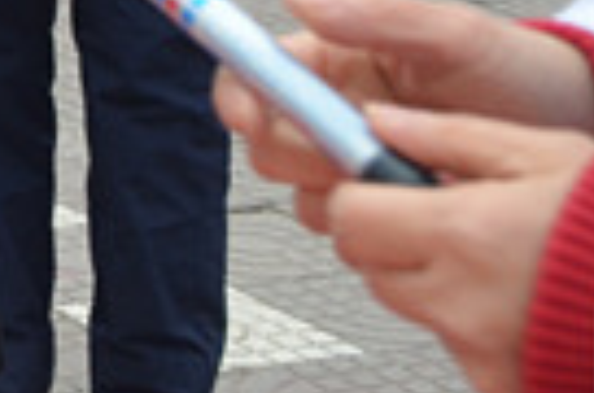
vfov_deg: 6.6
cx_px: -1000
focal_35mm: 194
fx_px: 3194
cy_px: -609
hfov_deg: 9.1
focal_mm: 22
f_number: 6.3
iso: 200
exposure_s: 1/160
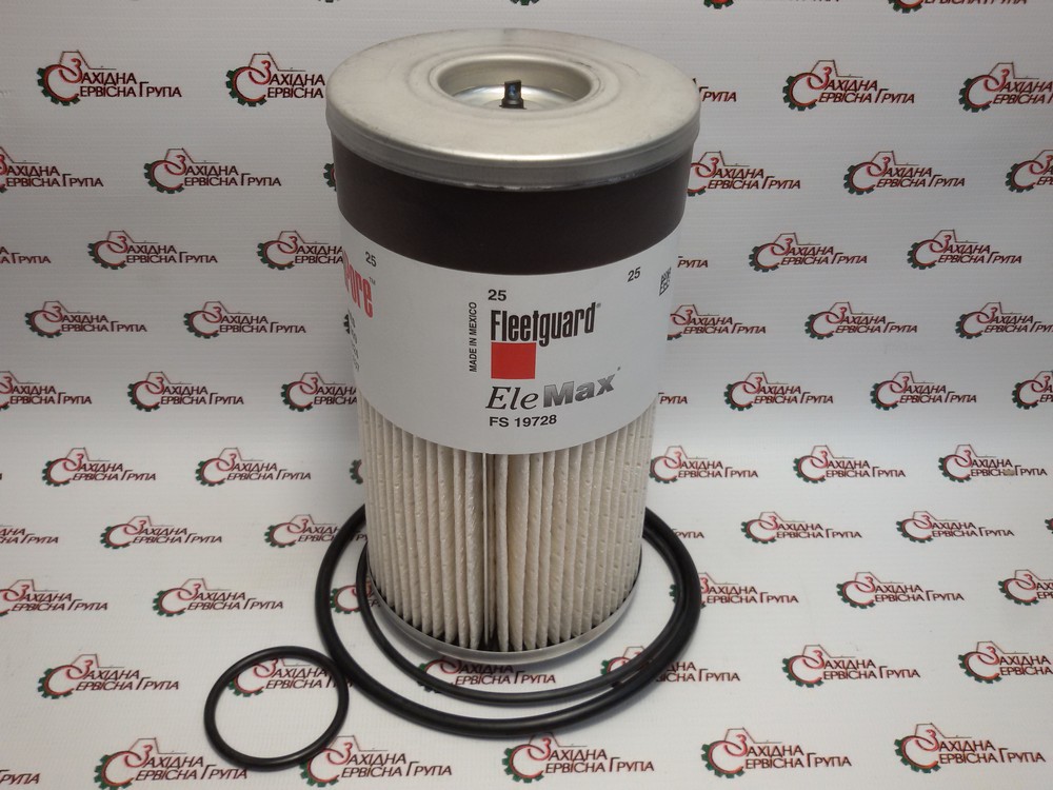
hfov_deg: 58.4
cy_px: 395
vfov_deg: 45.4
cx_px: 526
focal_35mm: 31
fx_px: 943
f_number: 2.4
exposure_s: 1/50
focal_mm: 2.93
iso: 40
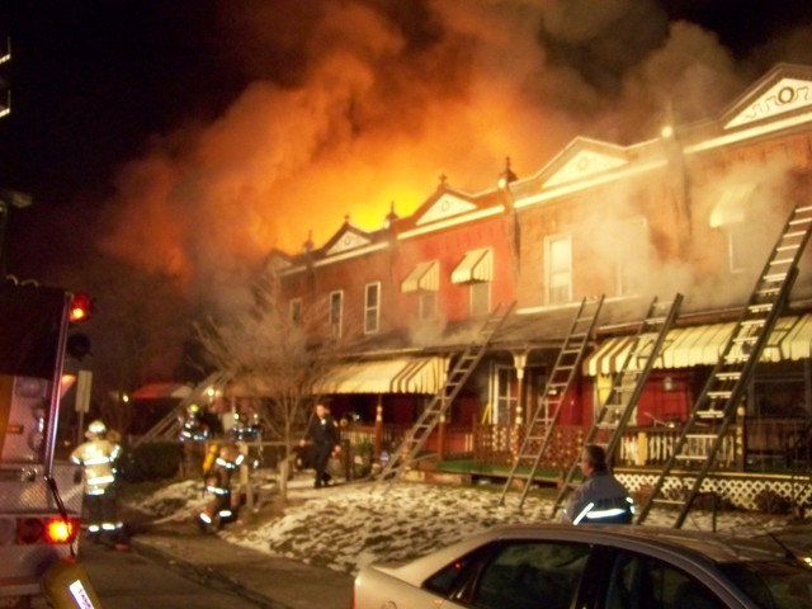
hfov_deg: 55.4
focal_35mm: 33
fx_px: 774
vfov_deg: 42.9
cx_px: 406
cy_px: 304
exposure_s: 1/30
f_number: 2.8
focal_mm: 5.85
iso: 800
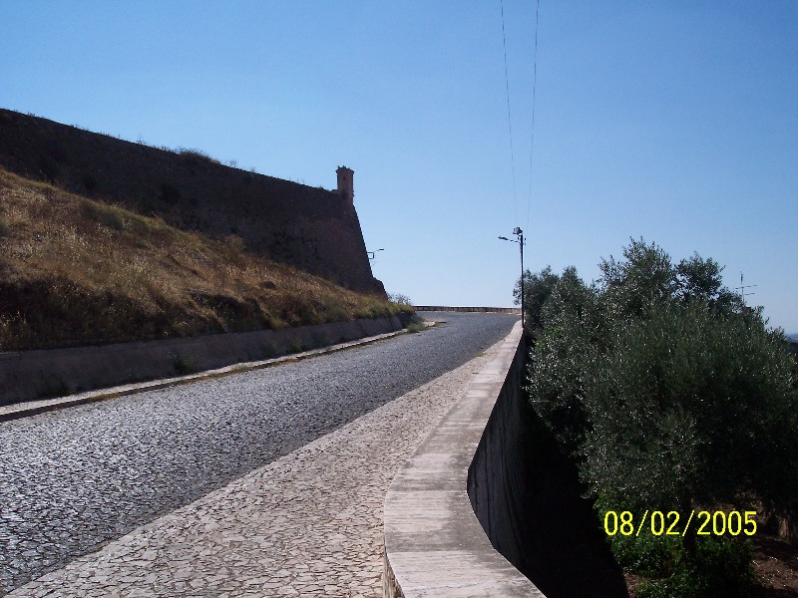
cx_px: 399
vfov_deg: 37.7
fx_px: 876
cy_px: 299
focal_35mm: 38
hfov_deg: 49.0
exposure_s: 1/1000
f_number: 4.8
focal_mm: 8
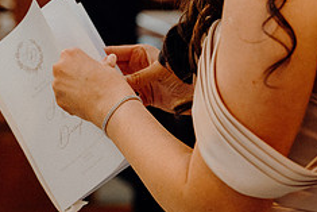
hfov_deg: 11.9
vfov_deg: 7.9
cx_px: 101
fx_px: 1524
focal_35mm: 173
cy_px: 61
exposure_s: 1/160
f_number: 3.5
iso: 3200
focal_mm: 70
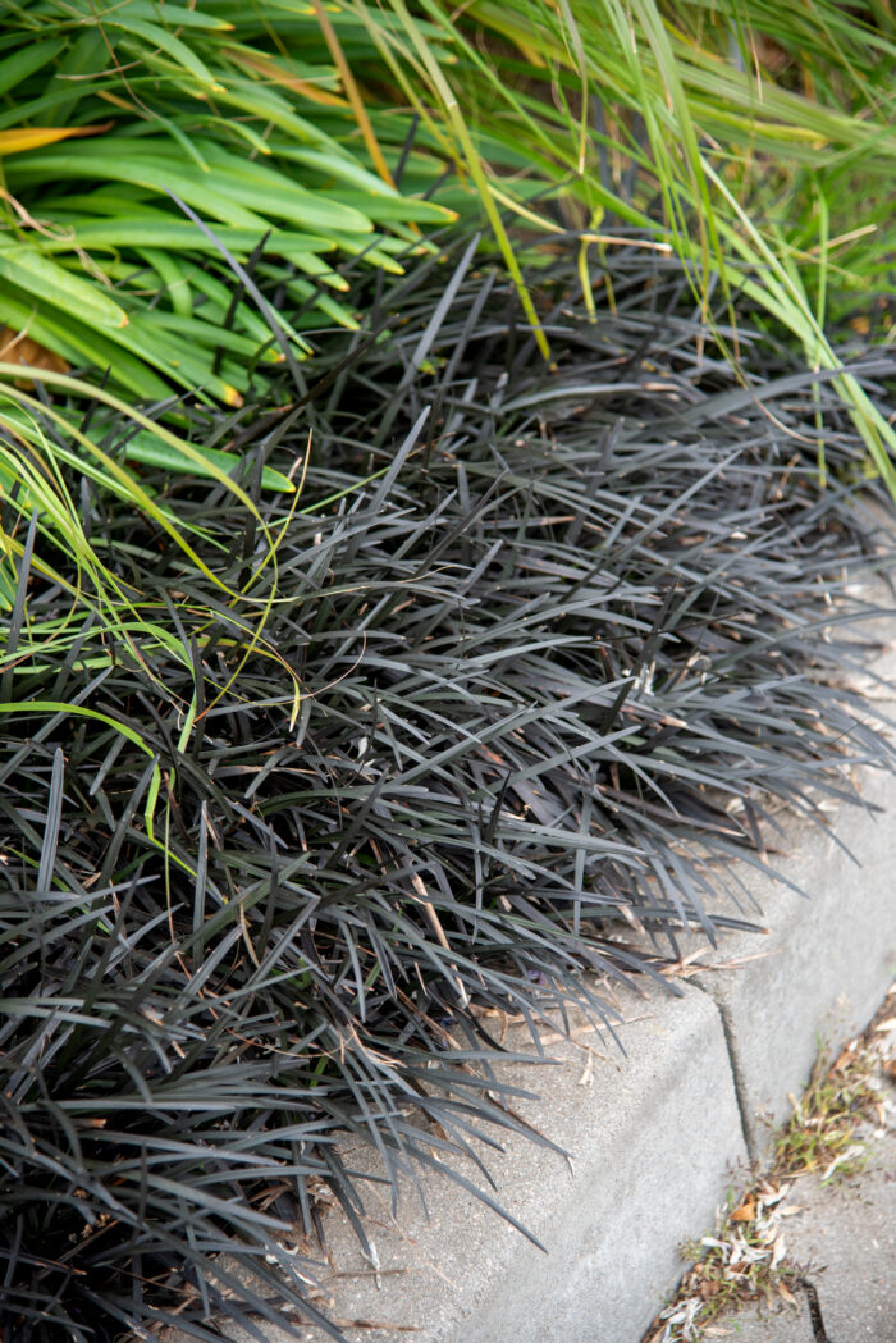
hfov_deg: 14.4
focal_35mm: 95
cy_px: 672
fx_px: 3544
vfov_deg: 21.5
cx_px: 448
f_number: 4
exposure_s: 1/250
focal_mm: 95
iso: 200
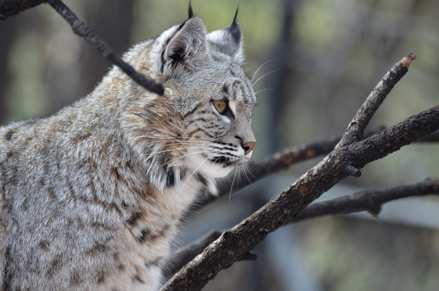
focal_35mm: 450
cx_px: 220
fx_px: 5477
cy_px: 146
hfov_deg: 4.6
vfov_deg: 3.0
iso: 900
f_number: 5.6
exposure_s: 1/500
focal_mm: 300
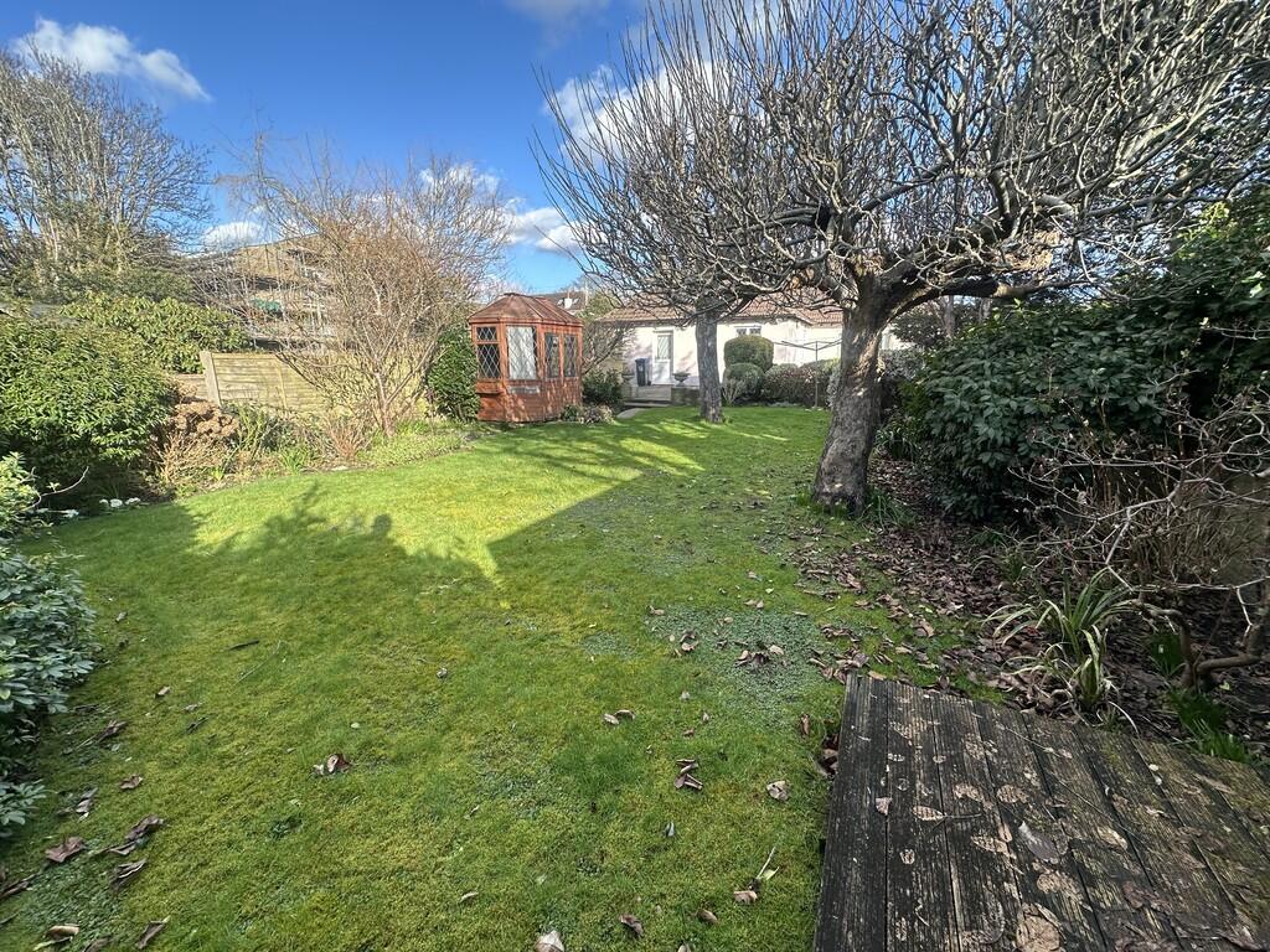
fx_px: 514
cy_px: 476
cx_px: 635
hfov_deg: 102.1
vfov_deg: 85.7
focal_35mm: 14
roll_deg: +0.8
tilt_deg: -13.0
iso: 40
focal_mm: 2.22
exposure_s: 1/421
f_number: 2.2
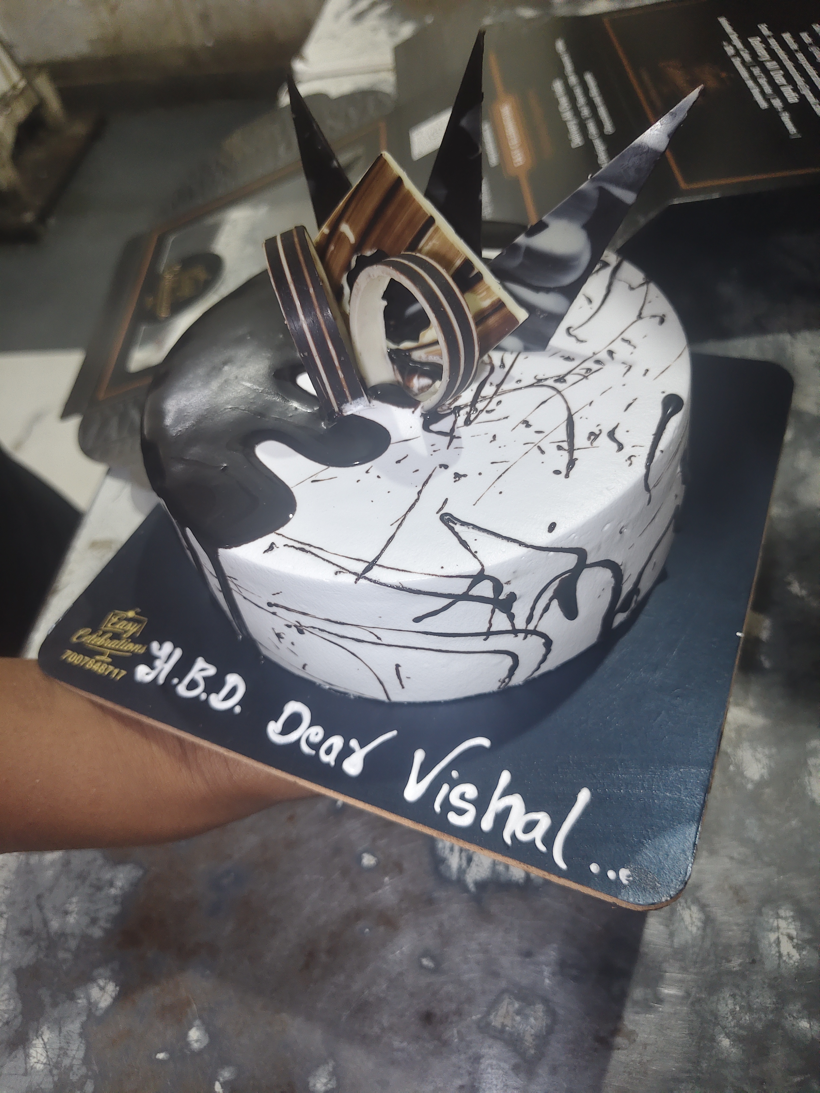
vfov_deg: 73.9
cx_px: 410
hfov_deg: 58.9
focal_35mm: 23
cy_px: 546
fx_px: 726
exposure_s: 1/100
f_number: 1.88
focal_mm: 5.56
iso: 258
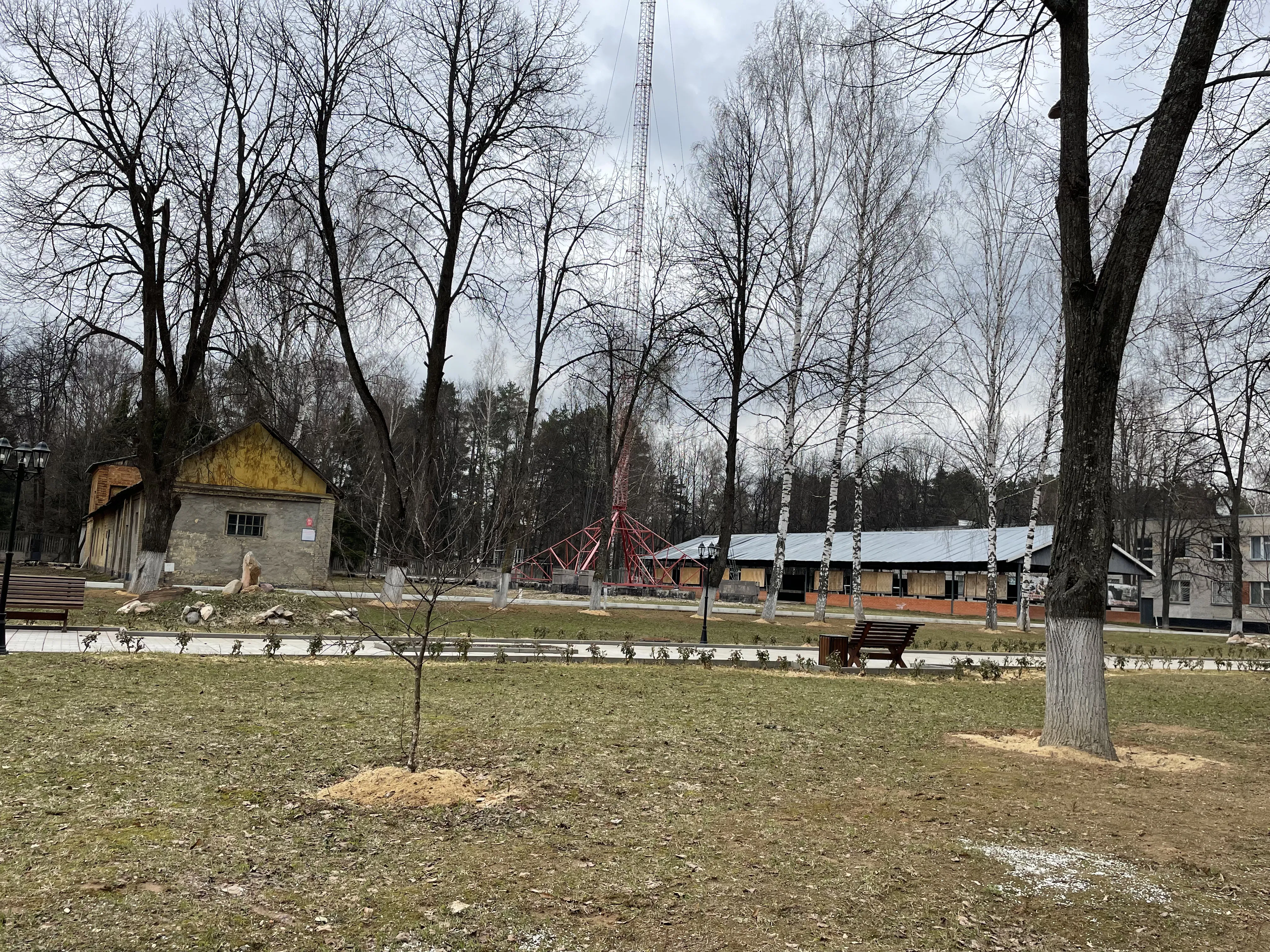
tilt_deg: +7.7
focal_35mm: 26
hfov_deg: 67.3
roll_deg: -3.5
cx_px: 635
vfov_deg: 53.1
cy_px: 476
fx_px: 954
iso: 32
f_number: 1.6
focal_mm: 4.2
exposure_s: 1/1553
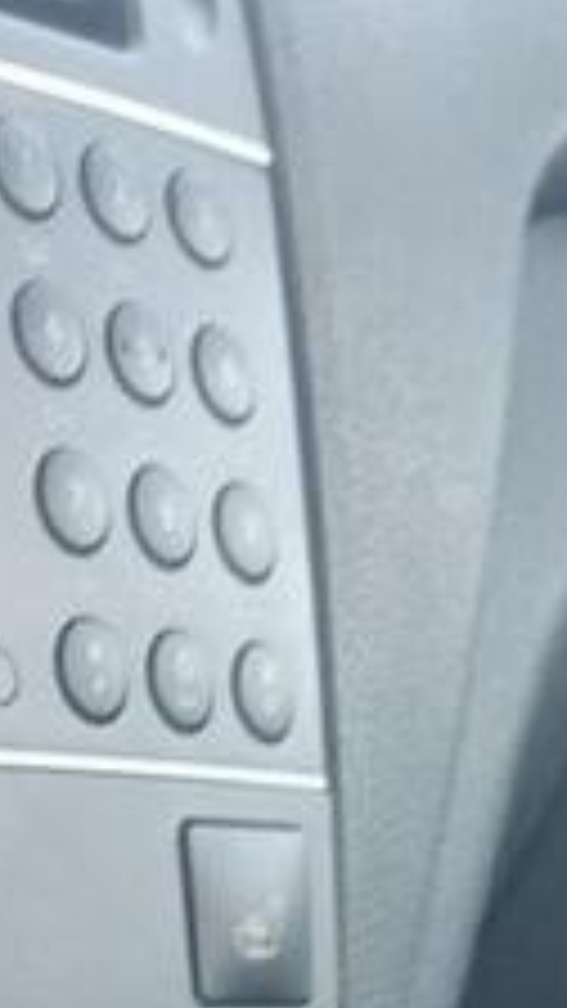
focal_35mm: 110
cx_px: -572
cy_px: 1726
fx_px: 2940
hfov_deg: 10.2
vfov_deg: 16.7
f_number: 1.8
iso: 574
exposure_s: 1/50
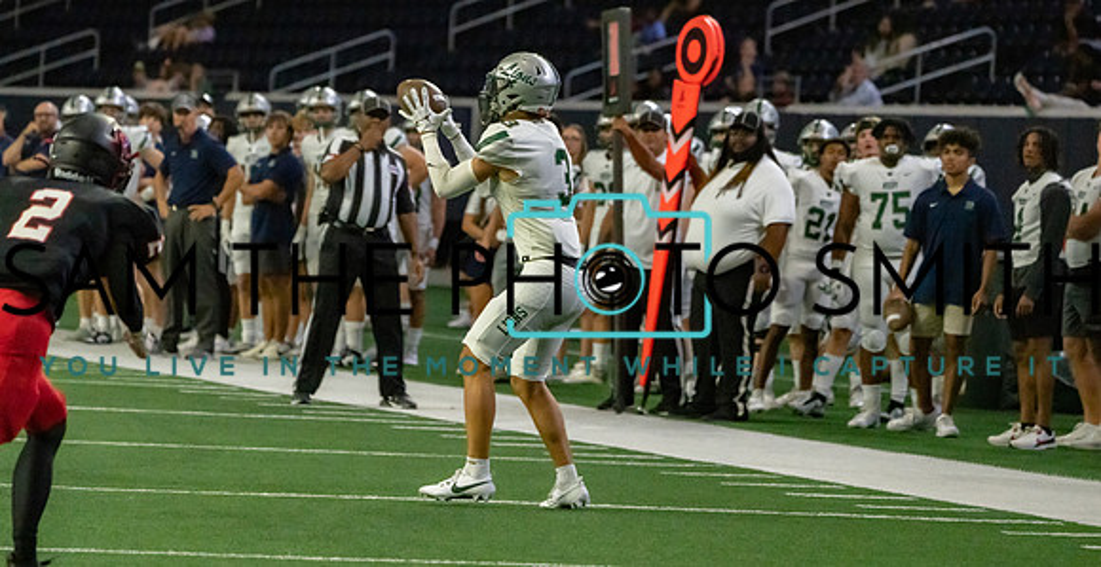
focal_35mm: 253
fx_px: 7253
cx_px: 552
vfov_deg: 4.5
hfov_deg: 8.7
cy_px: 215
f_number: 5.6
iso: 12800
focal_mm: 235
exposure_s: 1/1250
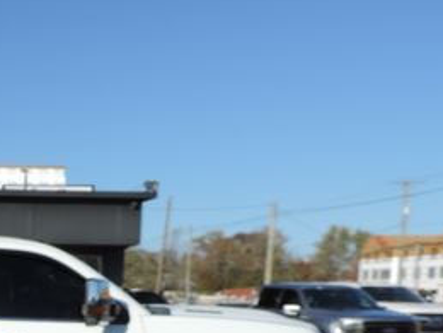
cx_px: -94
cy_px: 398
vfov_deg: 22.8
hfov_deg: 28.3
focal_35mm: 59
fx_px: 755
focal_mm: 4.3
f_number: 3.3
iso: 80
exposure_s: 1/1600
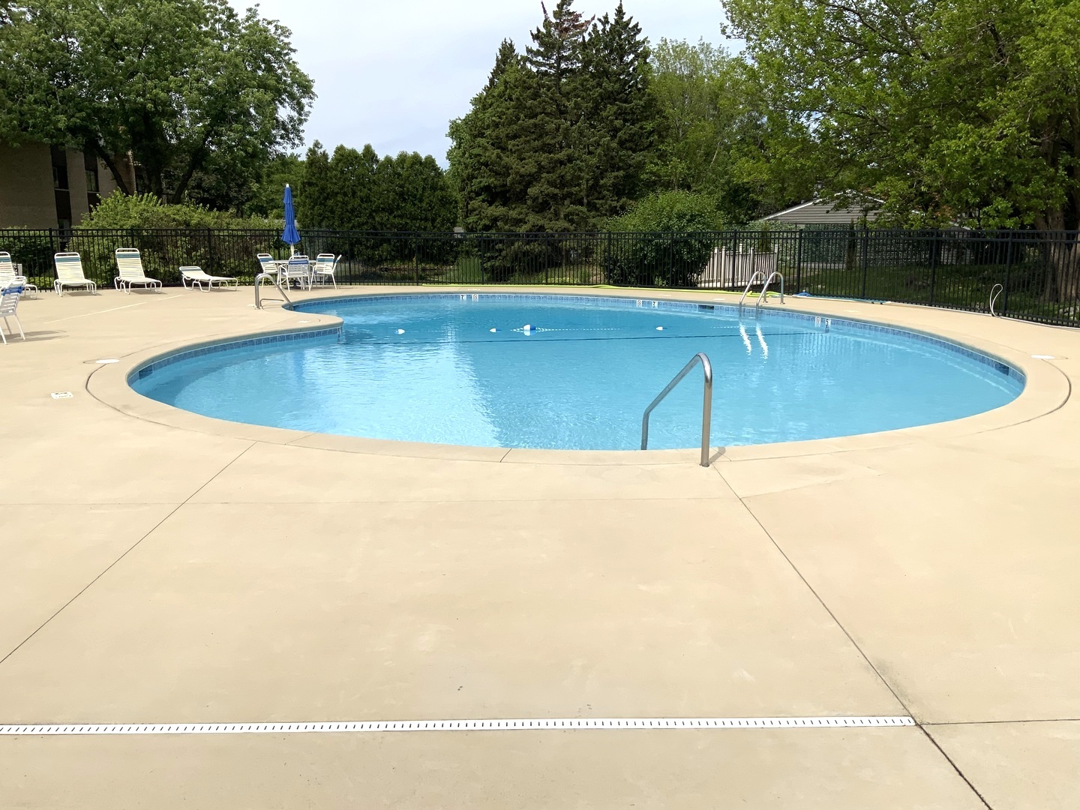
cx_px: 540
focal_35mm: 29
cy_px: 405
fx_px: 905
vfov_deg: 48.2
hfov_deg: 61.7
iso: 20
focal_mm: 3
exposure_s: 1/3534
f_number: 1.8
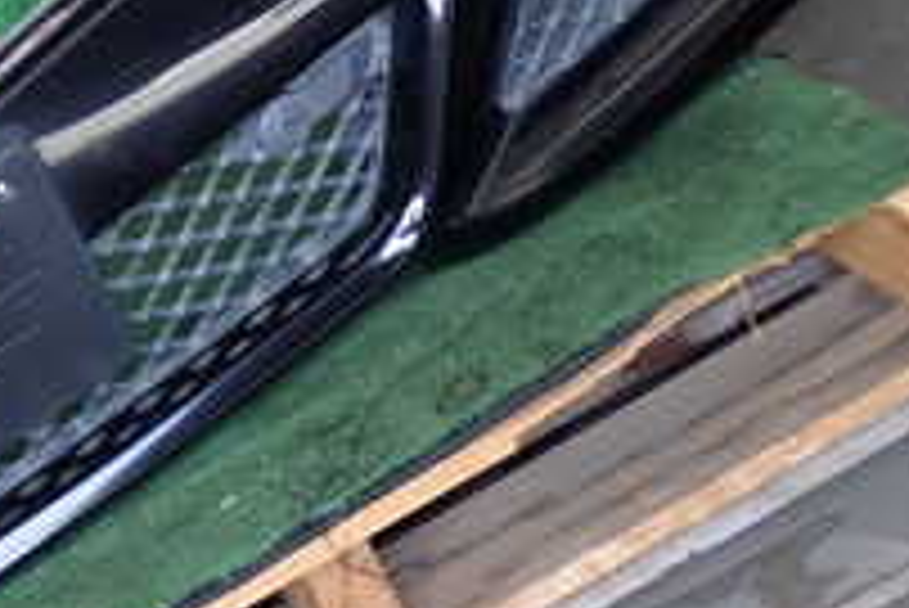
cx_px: -374
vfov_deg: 12.3
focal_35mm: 111
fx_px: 2805
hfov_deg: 17.0
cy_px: 135
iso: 160
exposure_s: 1/125
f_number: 2.5
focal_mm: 6.37
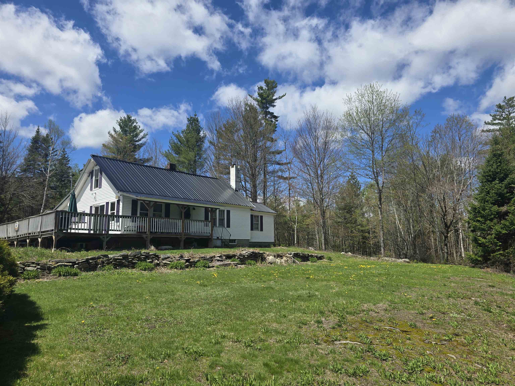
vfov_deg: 58.9
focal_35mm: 23
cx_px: 258
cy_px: 193
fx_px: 342
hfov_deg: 73.9
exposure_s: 1/992
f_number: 1.7
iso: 12
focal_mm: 6.3
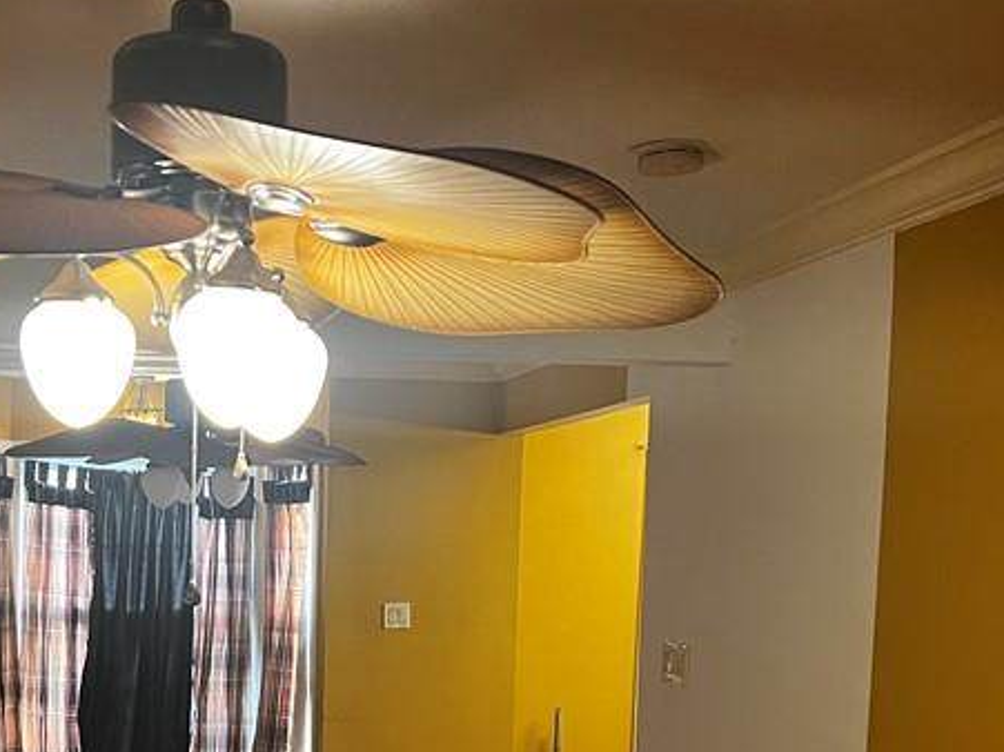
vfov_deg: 24.1
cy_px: 690
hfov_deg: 32.1
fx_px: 1711
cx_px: 258
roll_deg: -1.0
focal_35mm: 59
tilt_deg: -5.5
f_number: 1.5
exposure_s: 1/60
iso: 320
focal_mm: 5.7
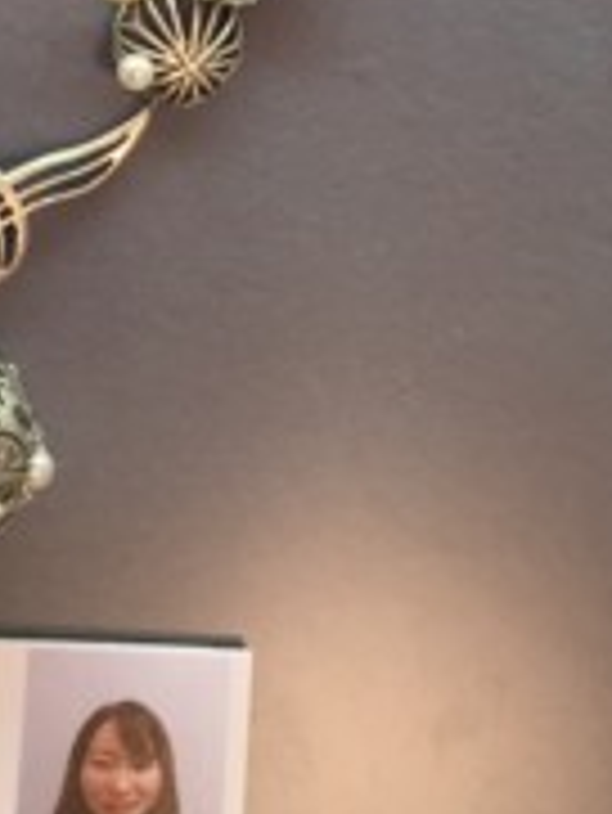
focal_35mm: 72
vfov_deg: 25.9
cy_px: 45
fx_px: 1695
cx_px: 180
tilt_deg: -81.7
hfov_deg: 20.4
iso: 32
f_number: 2.2
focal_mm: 4.15
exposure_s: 1/33
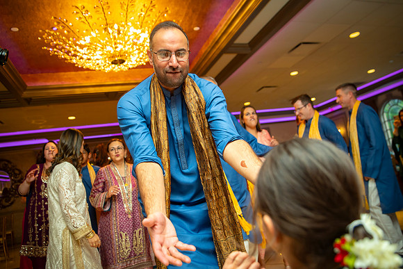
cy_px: 133
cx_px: 200
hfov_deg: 67.5
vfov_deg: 48.1
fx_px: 301
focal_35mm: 27
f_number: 2.8
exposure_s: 1/100
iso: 1000
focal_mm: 24
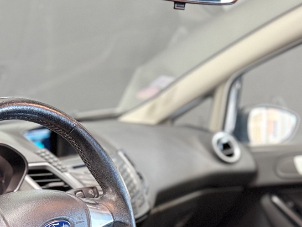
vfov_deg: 23.7
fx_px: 506
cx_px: 56
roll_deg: -0.3
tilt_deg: -17.6
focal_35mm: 58
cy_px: 247
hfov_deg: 32.2
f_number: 1.78
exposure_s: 1/33
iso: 640
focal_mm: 6.76
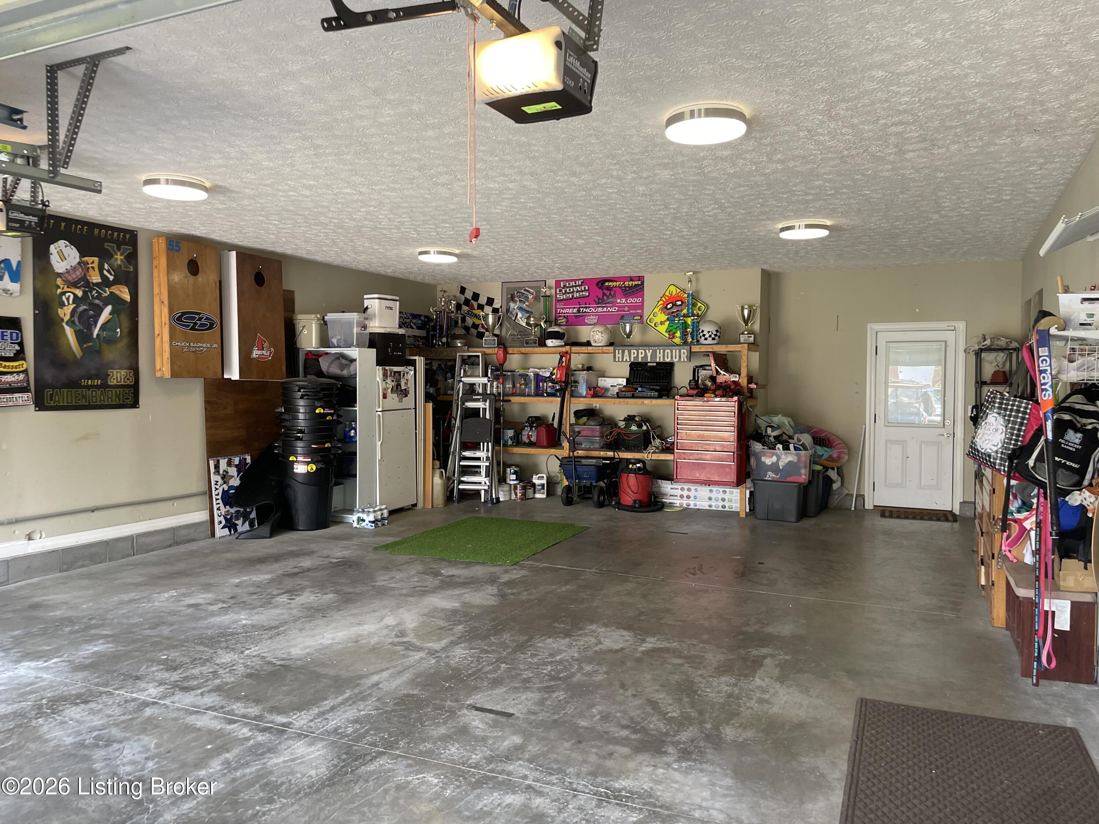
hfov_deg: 67.3
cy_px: 412
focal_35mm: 26
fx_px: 825
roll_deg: -0.1
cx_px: 550
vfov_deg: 53.1
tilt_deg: -1.4
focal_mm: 4.2
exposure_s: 1/121
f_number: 1.6
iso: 125
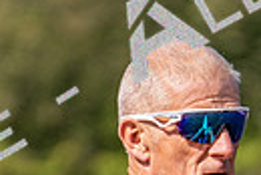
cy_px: 379
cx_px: 237
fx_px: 9617
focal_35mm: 1325
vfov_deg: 1.0
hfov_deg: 1.6
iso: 160
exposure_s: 1/1600
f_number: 5.6
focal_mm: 298
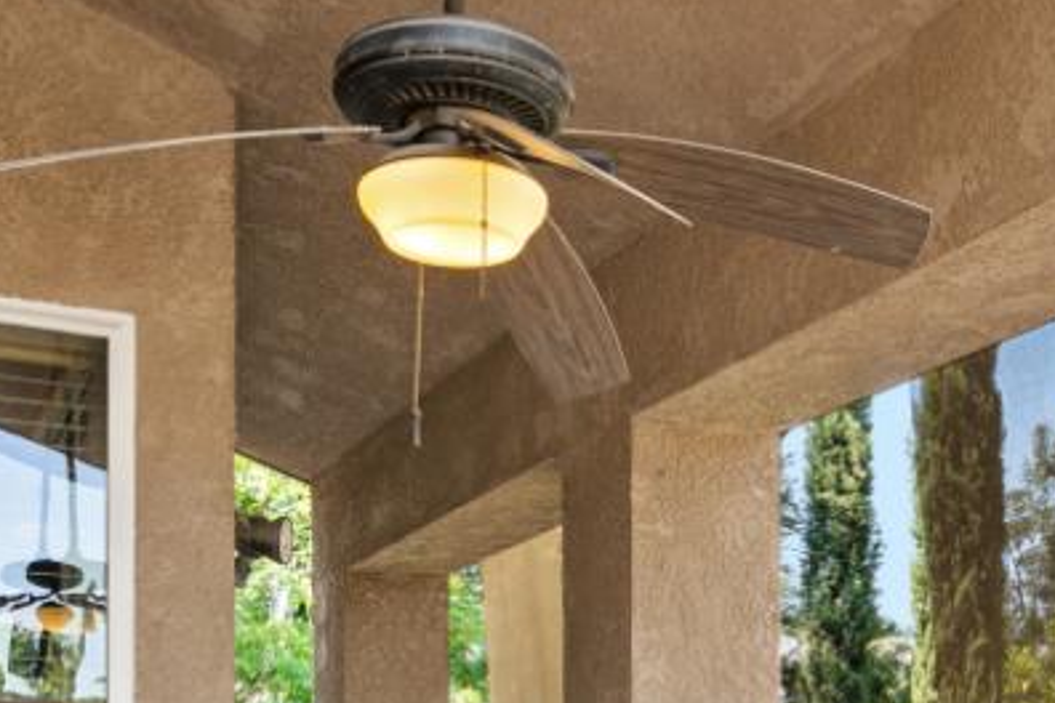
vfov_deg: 23.1
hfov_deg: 37.3
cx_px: 655
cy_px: 871
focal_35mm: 53
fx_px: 1553
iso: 250
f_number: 9
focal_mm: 14
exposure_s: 1/20
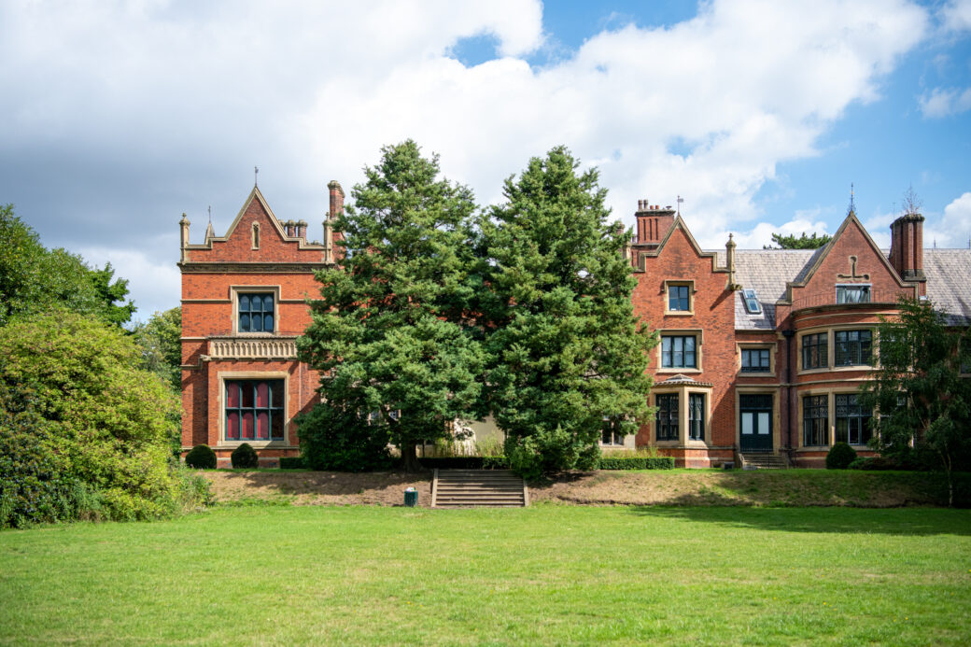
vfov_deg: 35.0
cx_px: 486
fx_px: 1025
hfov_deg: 50.7
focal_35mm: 38
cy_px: 324
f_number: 3.5
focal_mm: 38
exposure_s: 1/5000
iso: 400
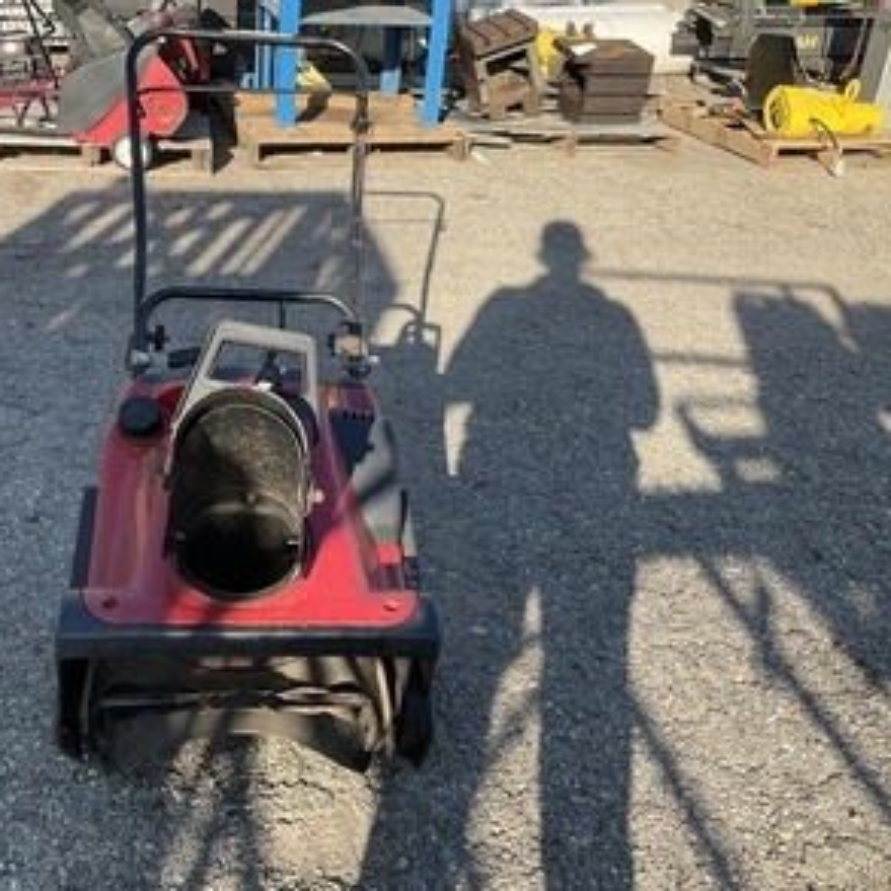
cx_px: 307
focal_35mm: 35
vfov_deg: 47.2
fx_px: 1019
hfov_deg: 46.6
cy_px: 441
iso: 25
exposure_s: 1/642
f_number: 1.8
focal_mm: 3
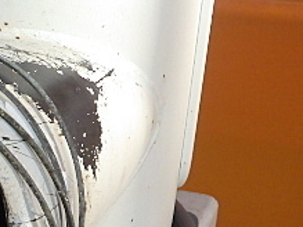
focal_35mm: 82
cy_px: 208
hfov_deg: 22.3
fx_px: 717
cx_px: -46
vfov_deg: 17.7
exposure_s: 1/45
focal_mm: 5
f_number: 3.5
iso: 500
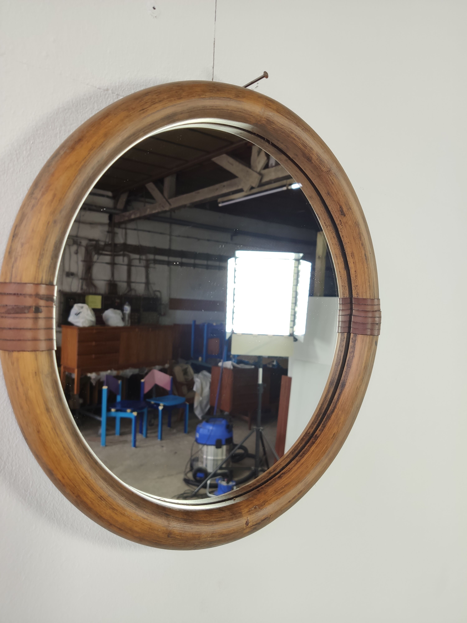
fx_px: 468
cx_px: 234
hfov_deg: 53.1
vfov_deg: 67.3
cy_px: 312
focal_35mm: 26
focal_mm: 4.75
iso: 124
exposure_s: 1/100
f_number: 1.75
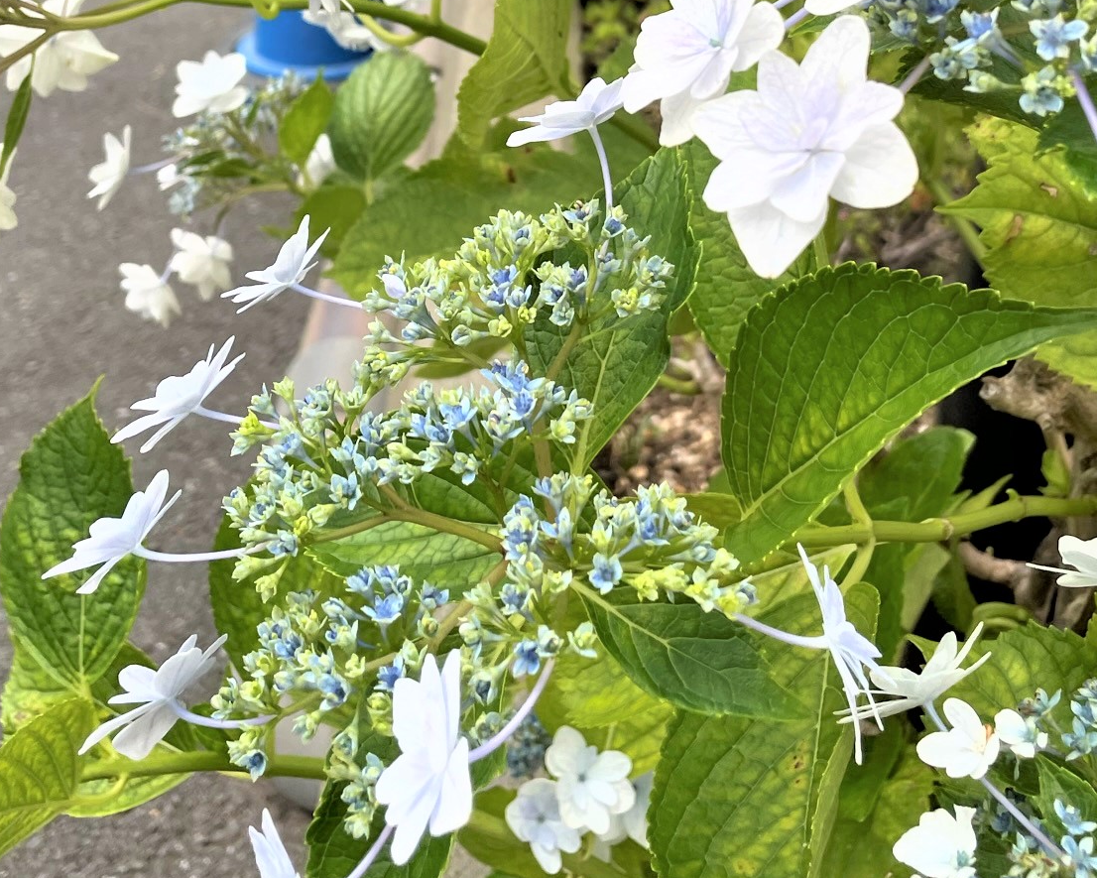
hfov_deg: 39.5
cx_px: 542
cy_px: 1
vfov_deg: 29.9
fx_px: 1526
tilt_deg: -19.9
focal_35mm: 47
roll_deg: -2.2
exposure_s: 1/261
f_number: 1.6
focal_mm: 4.2
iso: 32
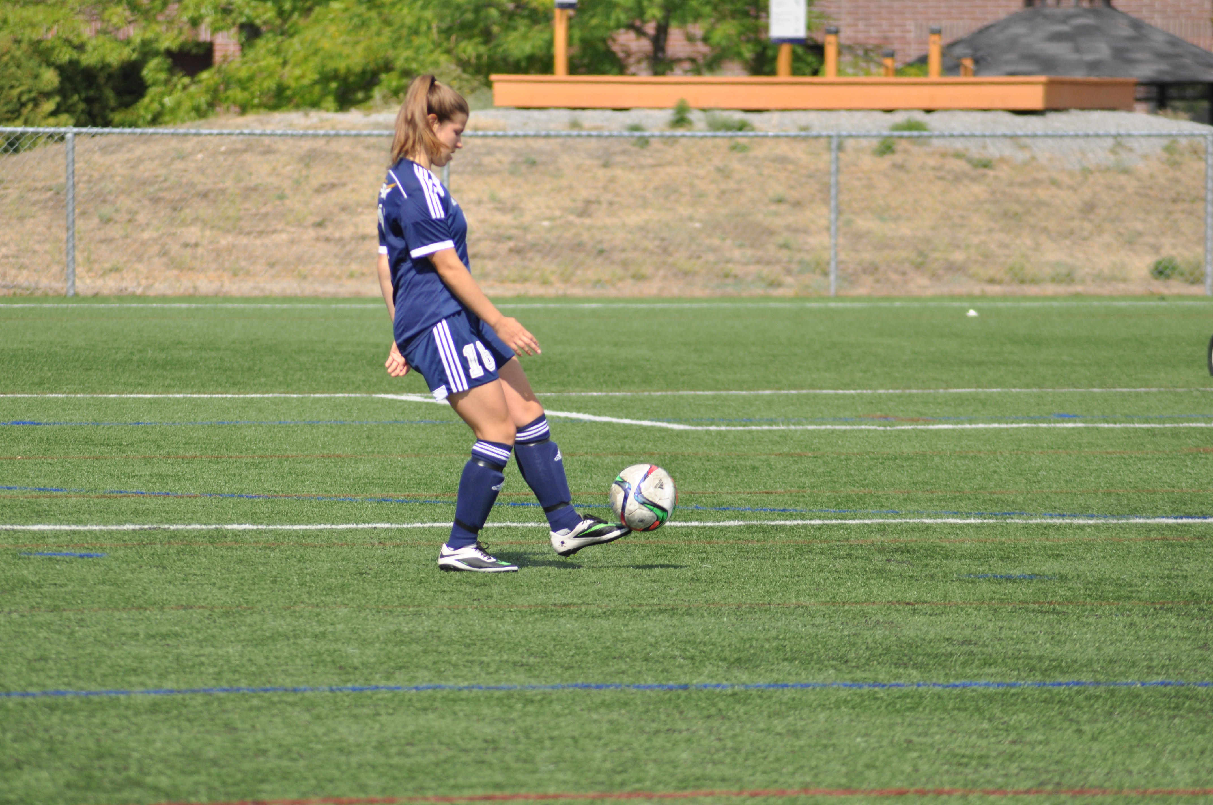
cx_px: 606
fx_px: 11106
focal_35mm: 330
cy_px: 402
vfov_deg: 4.2
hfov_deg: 6.3
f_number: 5
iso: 500
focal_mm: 220
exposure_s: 1/2500
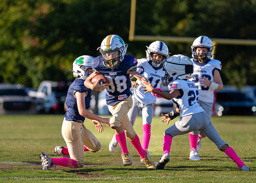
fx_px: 2312
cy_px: 101
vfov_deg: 4.5
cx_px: 153
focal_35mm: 318
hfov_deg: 6.3
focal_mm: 200
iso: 200
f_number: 2.8
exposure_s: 1/2500
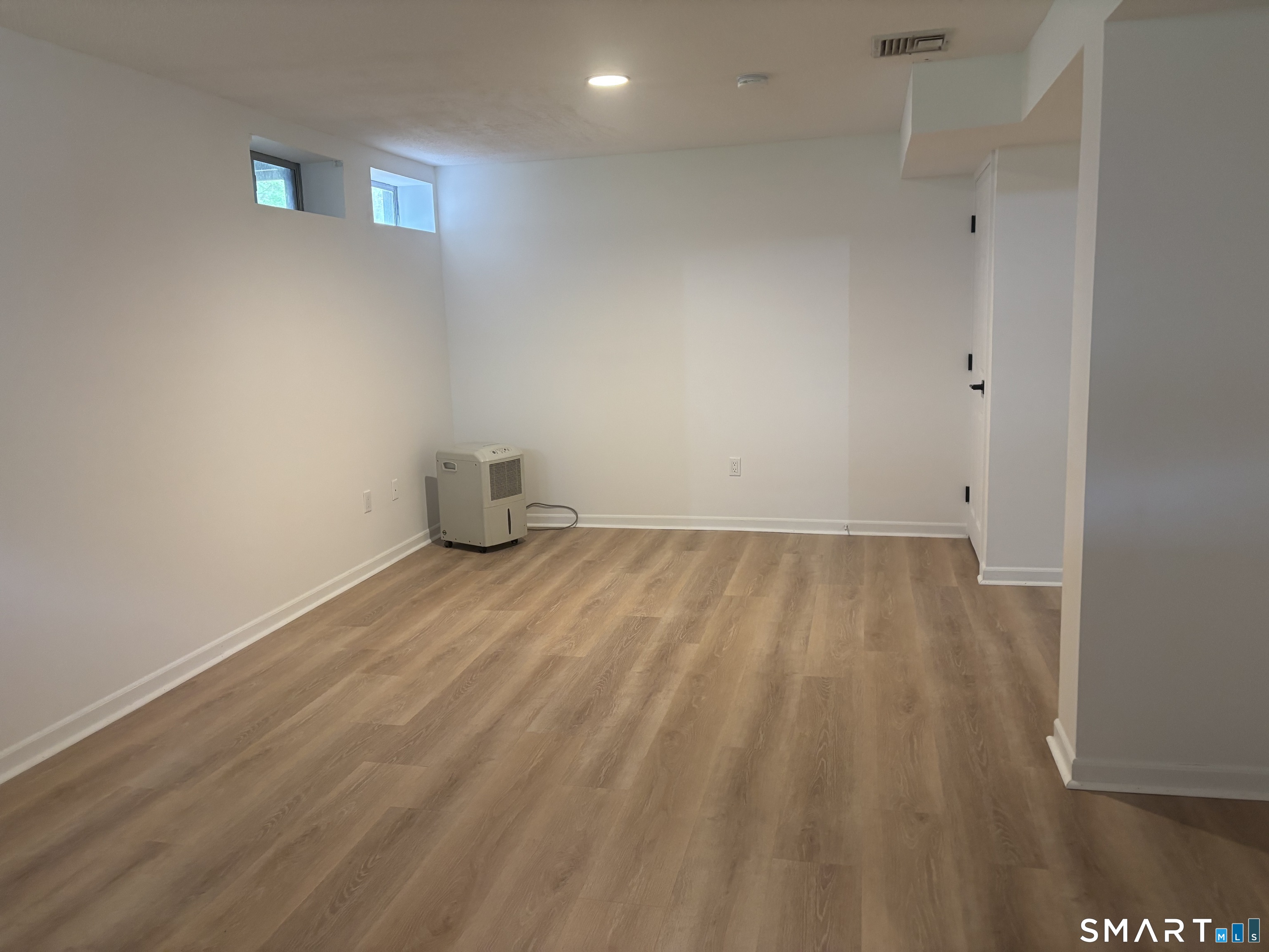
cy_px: 476
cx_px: 634
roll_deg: +0.8
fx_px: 953
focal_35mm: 26
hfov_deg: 67.3
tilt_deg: -10.2
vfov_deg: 53.1
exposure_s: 1/60
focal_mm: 5.96
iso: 250
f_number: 1.6
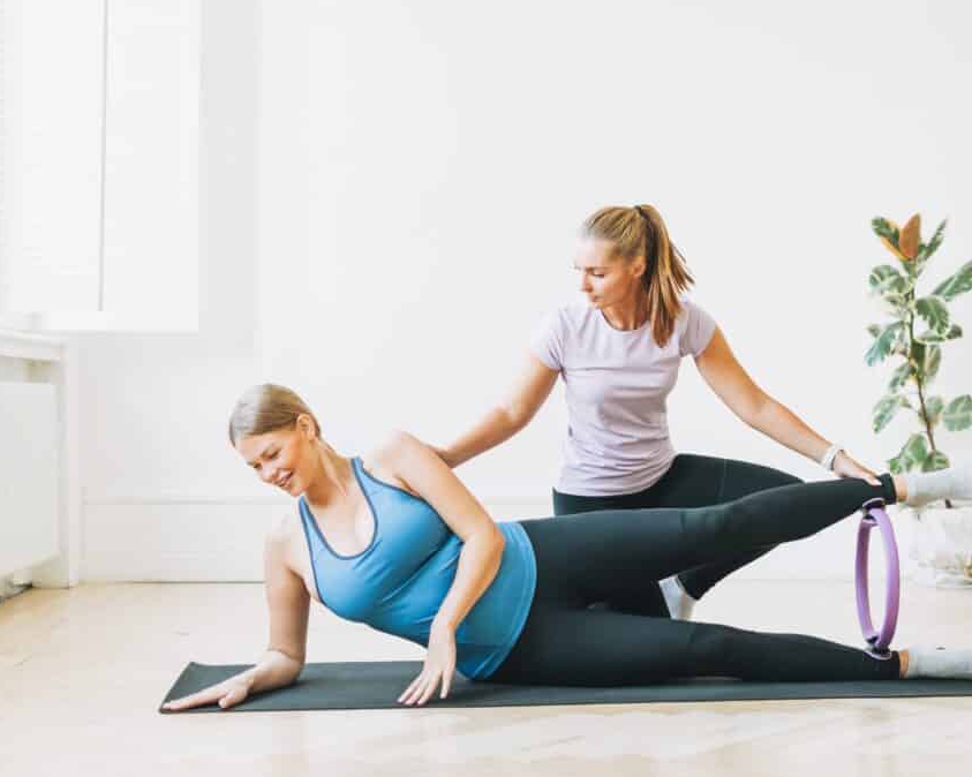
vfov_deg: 26.7
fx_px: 1639
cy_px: 391
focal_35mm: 57
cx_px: 586
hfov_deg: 32.9
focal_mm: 50
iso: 125
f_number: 2.2
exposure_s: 1/125
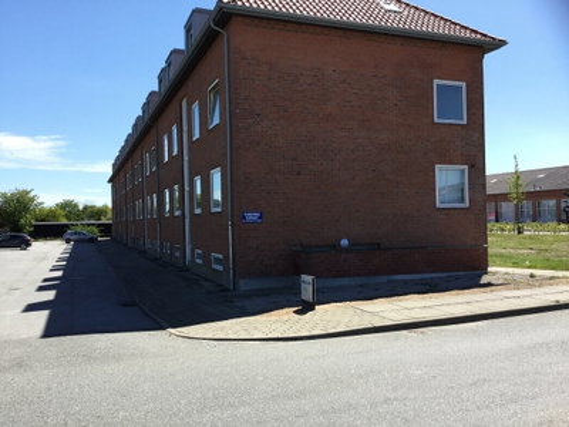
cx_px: 284
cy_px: 214
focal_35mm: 31
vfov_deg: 45.4
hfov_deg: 58.4
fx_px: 510
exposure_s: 1/823
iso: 25
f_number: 2.4
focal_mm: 3.3
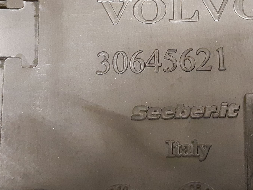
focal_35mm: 39
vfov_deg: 36.0
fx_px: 285
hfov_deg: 47.6
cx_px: 153
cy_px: 49
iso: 400
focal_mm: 3.93
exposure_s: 1/25
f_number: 1.7
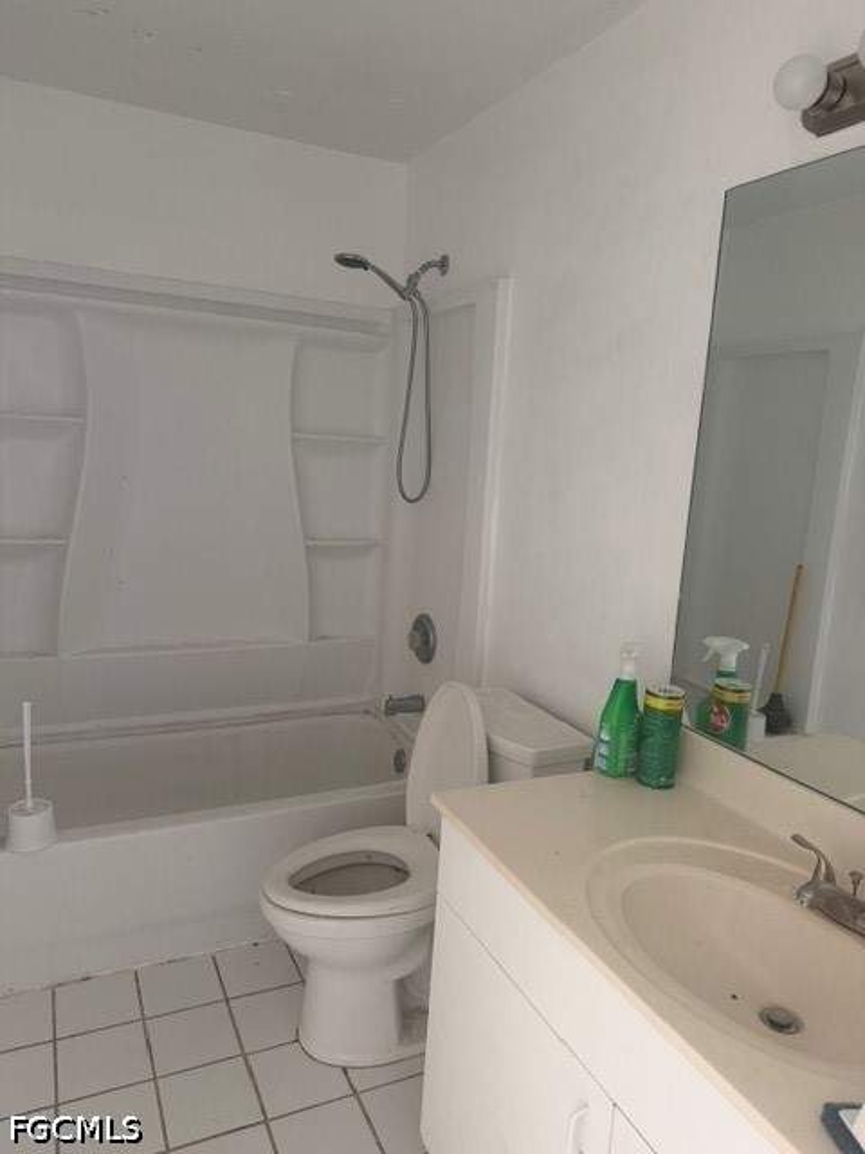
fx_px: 800
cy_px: 577
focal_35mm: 24
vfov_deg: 71.6
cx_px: 432
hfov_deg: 56.8
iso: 200
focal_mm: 6.76
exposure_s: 1/60
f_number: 1.78
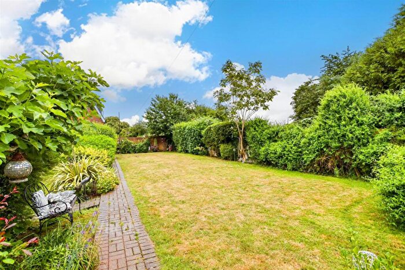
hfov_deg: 100.4
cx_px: 202
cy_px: 135
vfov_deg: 77.4
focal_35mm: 15
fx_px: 169
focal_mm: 10
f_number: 8
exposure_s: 1/200
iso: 320
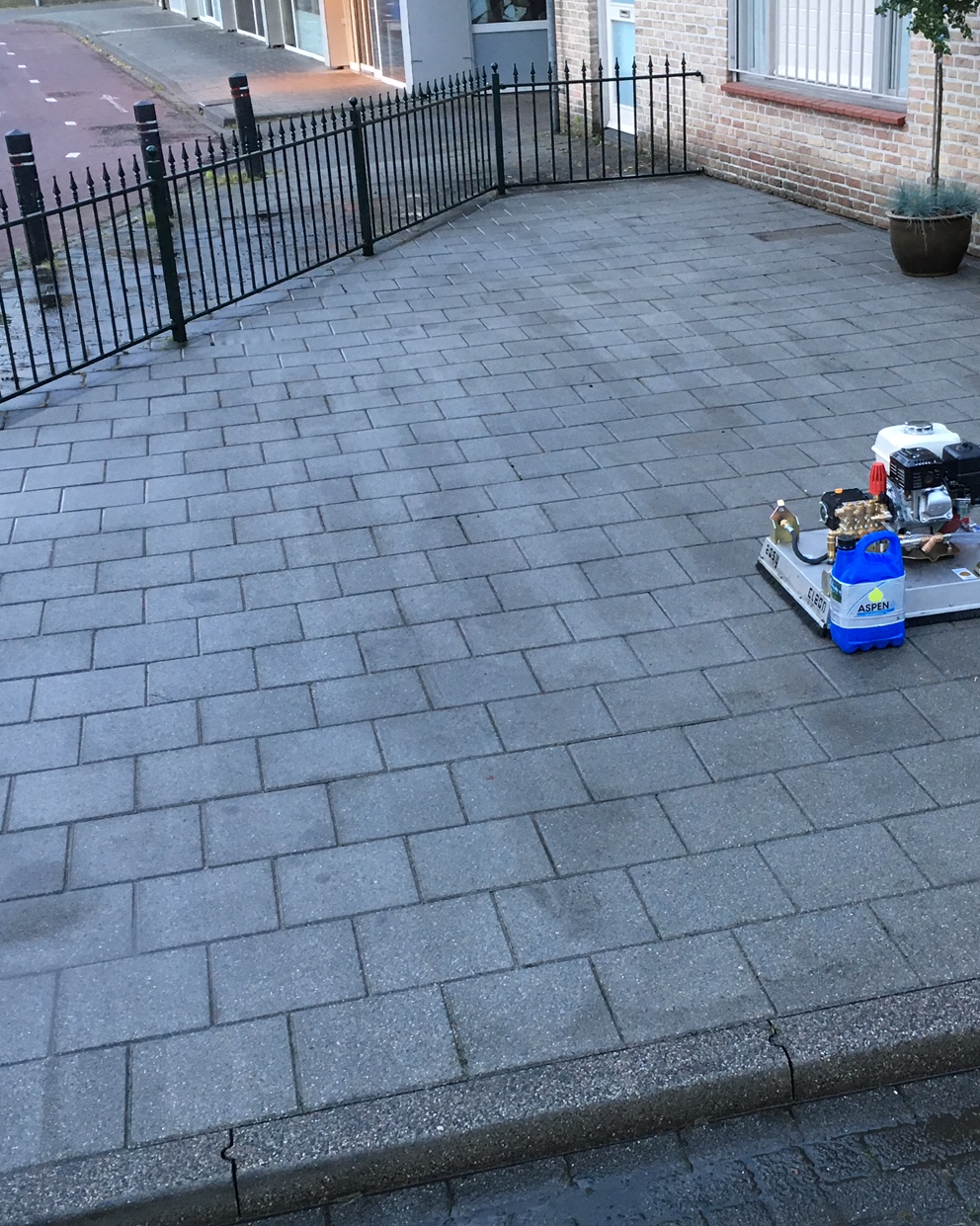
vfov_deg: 40.3
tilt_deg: -23.6
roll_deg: +1.5
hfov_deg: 32.6
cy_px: 617
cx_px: 599
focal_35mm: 46
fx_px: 1669
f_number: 2.2
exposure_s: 1/33
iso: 50
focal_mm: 4.15
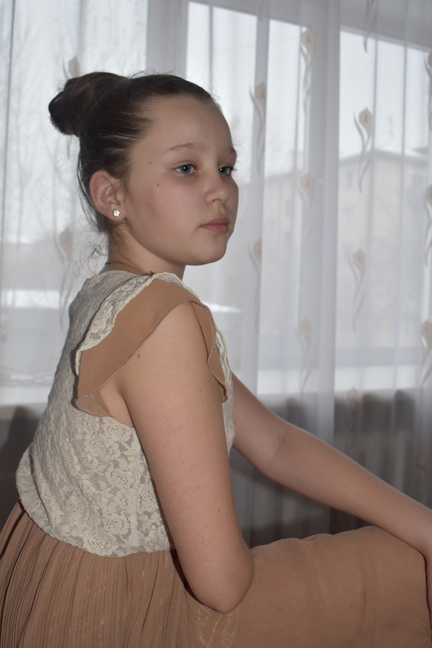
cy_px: 326
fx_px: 666
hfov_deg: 35.9
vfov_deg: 51.9
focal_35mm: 37
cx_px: 193
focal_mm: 20
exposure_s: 1/100
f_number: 5
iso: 800
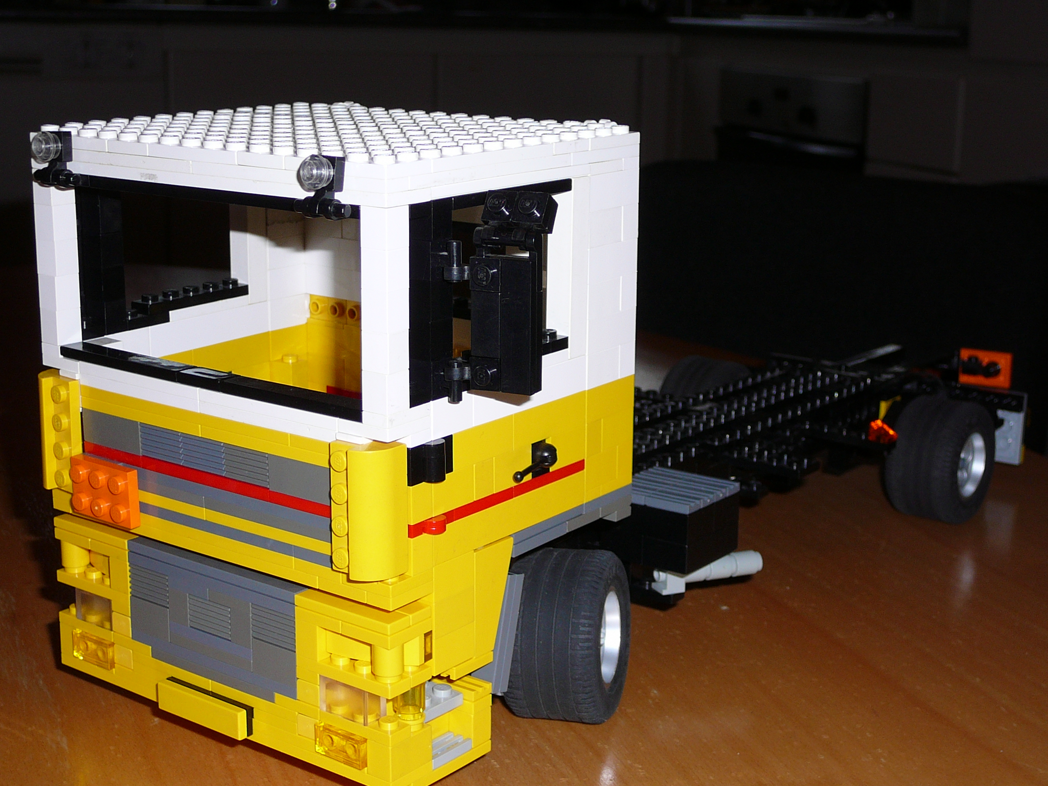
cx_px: 524
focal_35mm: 52
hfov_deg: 36.8
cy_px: 393
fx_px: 1574
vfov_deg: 28.0
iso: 80
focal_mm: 7.8
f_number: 3.4
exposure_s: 1/30
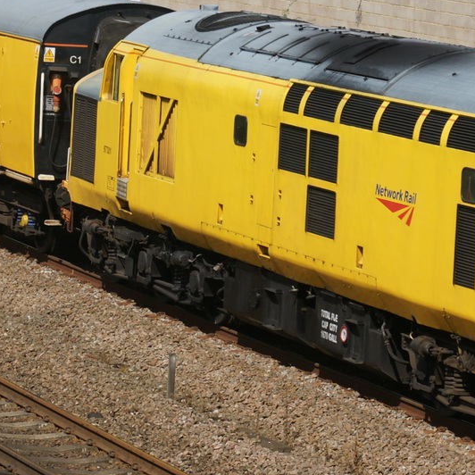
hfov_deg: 7.6
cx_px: 226
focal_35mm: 230
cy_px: 104
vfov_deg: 7.6
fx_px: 3571
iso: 200
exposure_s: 1/800
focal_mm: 50
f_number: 6.3
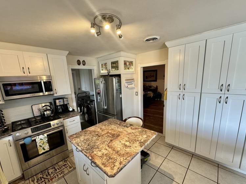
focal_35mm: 15
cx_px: 121
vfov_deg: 81.6
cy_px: 98
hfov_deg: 98.2
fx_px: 107
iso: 160
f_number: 2.2
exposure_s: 1/60
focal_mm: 2.22
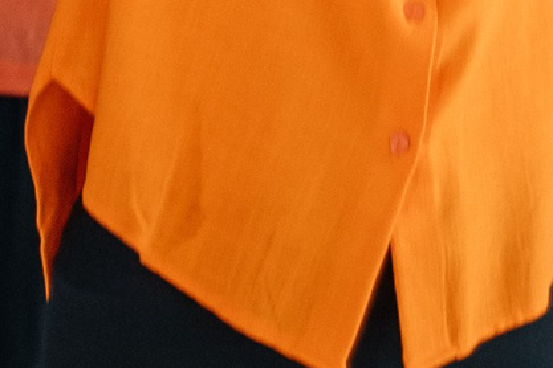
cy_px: -547
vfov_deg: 2.9
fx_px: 7158
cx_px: 689
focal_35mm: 466
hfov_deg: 4.4
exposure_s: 1/125
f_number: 2.8
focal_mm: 75
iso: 1400
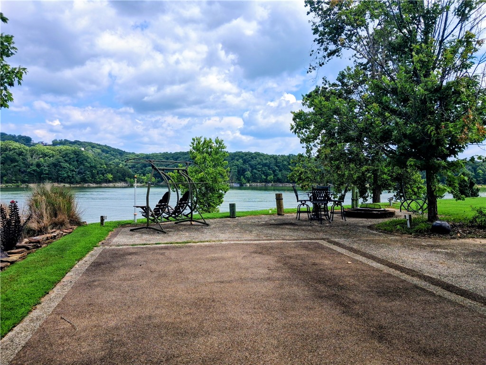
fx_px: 379
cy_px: 182
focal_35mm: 27
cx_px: 243
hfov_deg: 65.3
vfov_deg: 51.4
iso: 20
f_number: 1.8
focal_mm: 4
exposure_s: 1/494
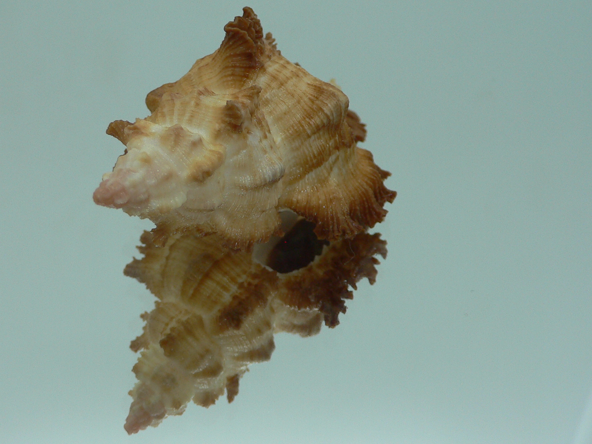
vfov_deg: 32.8
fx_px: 752
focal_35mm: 44
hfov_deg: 42.8
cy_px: 187
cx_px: 244
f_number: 2.8
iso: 80
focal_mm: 4.6
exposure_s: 1/60
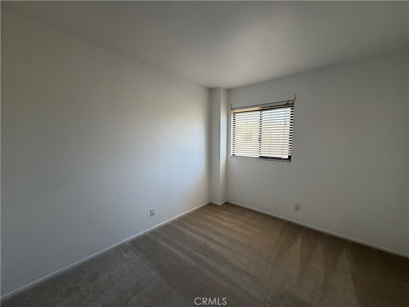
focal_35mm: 14
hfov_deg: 102.1
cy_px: 154
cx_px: 204
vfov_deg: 85.7
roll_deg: -0.9
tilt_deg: -5.8
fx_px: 165
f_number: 2.2
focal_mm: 2.22
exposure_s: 1/120
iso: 200
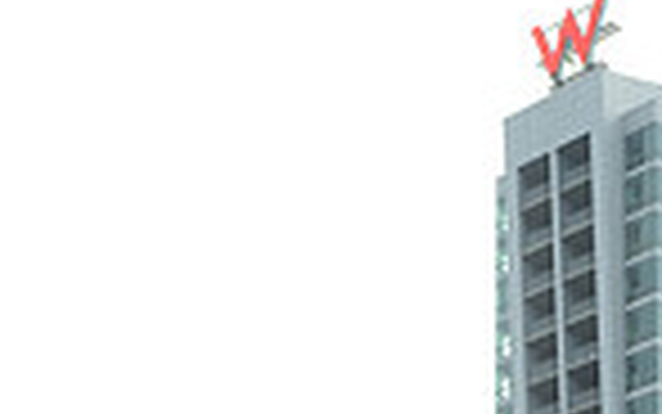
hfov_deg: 16.6
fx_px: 2256
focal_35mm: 125
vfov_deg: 9.6
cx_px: 489
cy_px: 918
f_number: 5.6
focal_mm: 31
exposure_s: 1/250
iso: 250
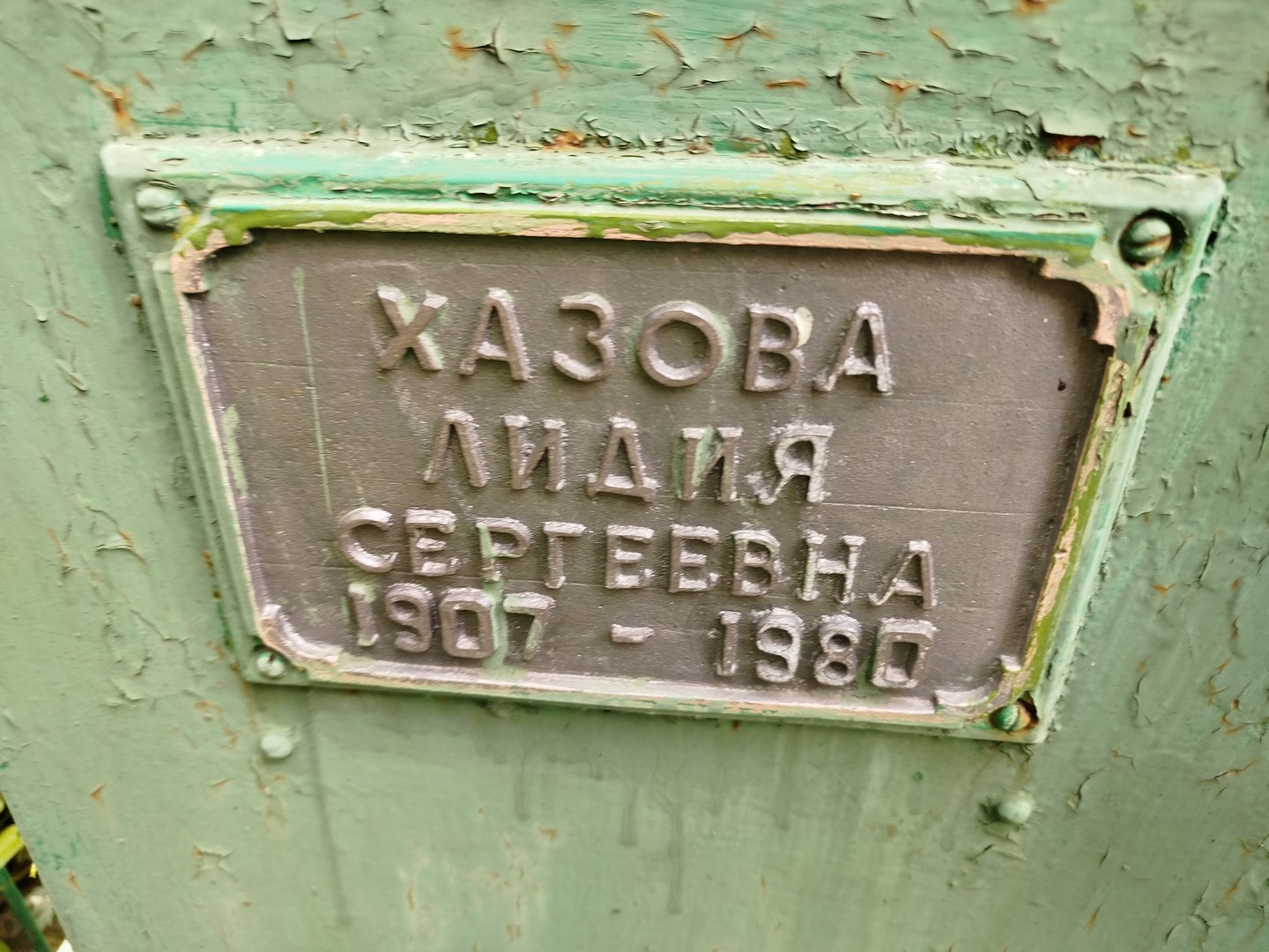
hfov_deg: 71.6
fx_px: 880
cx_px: 634
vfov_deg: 56.8
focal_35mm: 24
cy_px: 476
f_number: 1.7
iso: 100
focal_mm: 5.31
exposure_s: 1/50
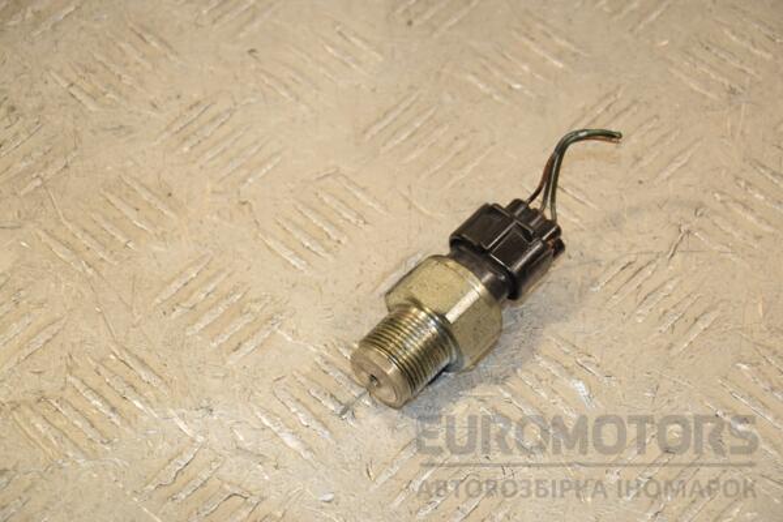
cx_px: 392
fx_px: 2610
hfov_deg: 17.1
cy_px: 261
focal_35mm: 120
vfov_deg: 11.4
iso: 800
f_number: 6.3
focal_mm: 80
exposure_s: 1/200
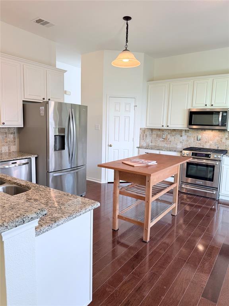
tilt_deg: -7.2
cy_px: 153
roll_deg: -0.6
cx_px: 114
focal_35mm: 24
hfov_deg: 56.8
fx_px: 212
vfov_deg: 71.6
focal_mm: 6.76
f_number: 1.78
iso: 100
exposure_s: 1/60
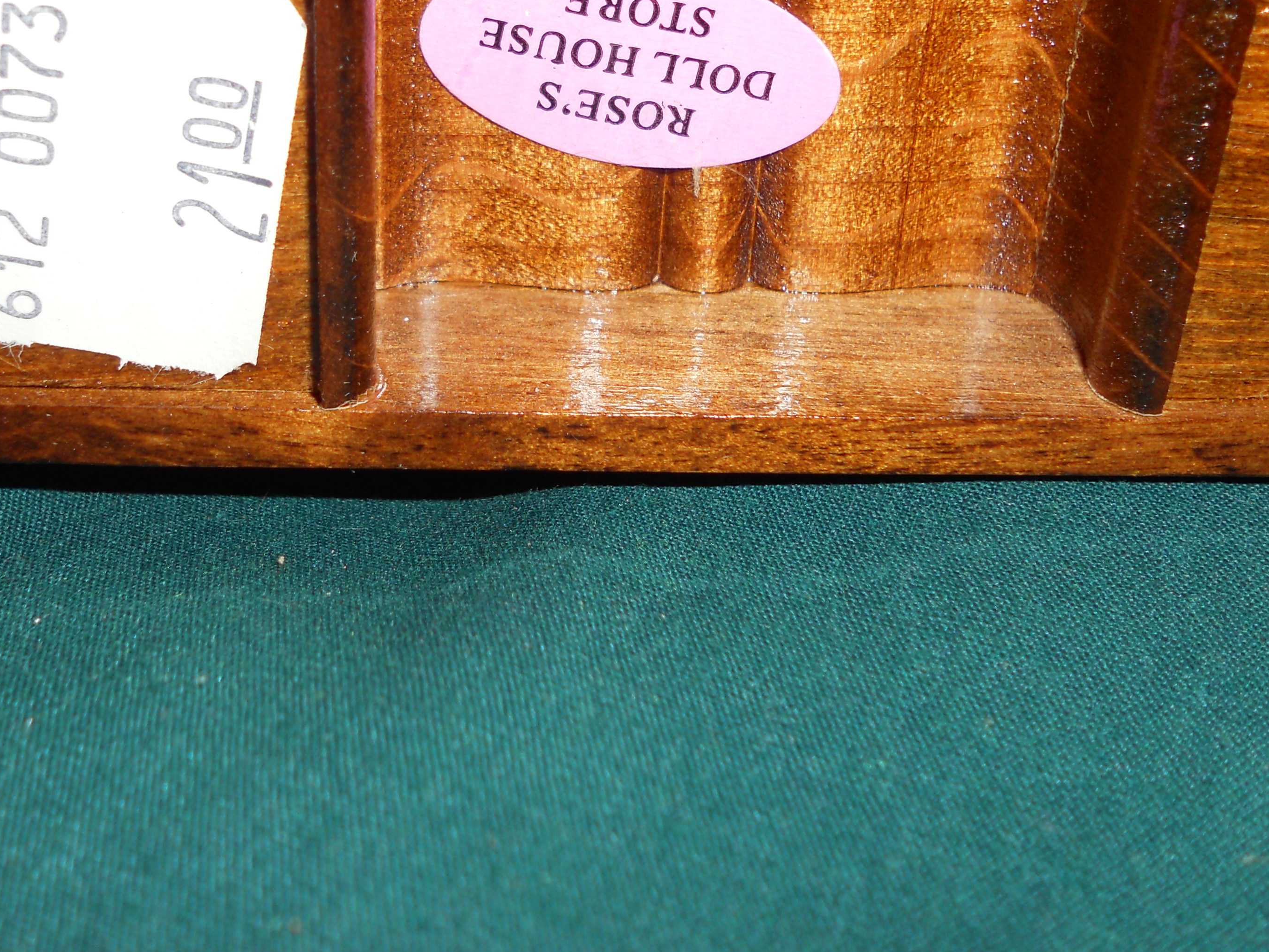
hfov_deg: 40.1
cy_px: 264
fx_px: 1723
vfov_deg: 30.5
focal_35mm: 47
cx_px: 464
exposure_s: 1/25
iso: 80
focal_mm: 5.8
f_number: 8.8
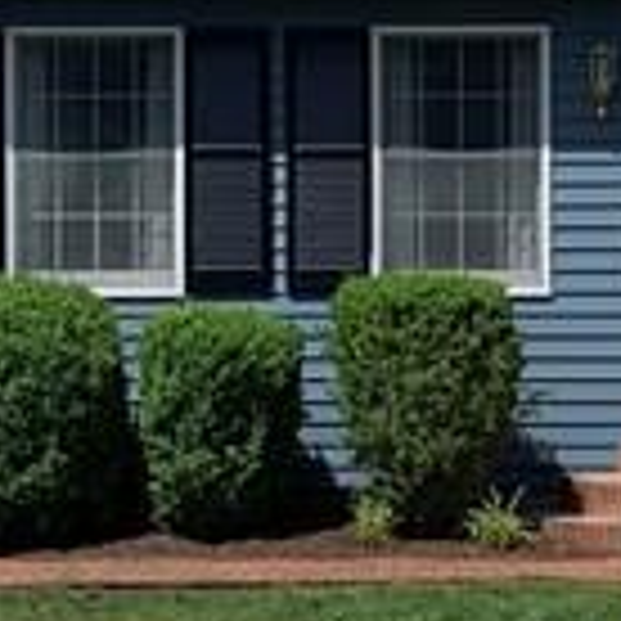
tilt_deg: +2.7
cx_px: 392
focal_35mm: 170
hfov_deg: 10.3
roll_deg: +0.3
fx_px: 3450
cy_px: 180
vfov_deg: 10.3
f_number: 1.8
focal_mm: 4.25
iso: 25
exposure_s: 1/2421
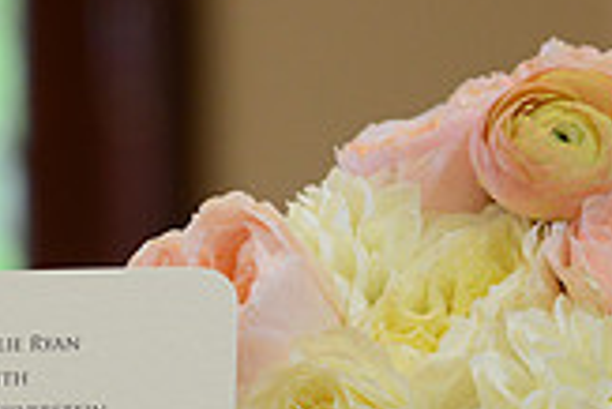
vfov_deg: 4.5
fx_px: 5207
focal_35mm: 306
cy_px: 576
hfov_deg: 6.7
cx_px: 447
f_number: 5.6
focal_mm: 86
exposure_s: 1/160
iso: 1250
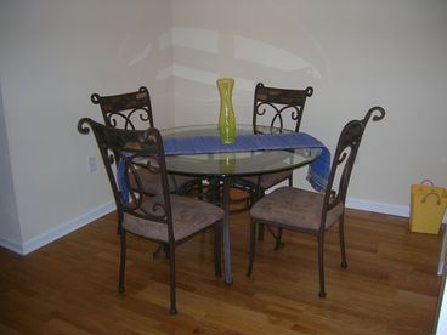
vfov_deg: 41.8
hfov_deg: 54.0
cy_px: 168
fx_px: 439
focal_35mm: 34
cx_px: 224
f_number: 2.9
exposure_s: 1/60.1
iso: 72
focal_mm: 5.7
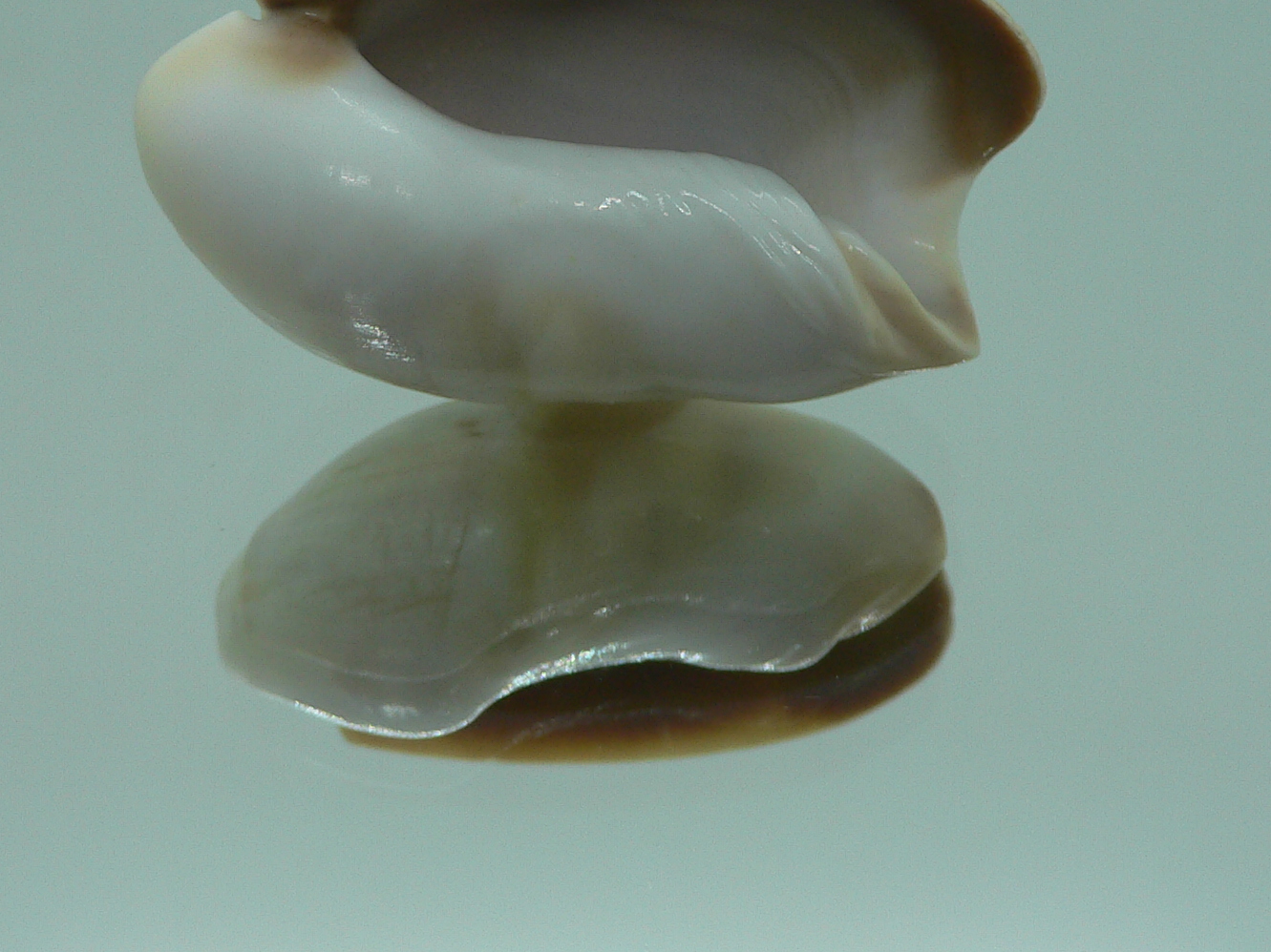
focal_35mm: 53
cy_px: 248
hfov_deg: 36.2
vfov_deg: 27.2
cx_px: 649
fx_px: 1946
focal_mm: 4.6
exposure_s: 1/60
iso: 80
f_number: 2.8
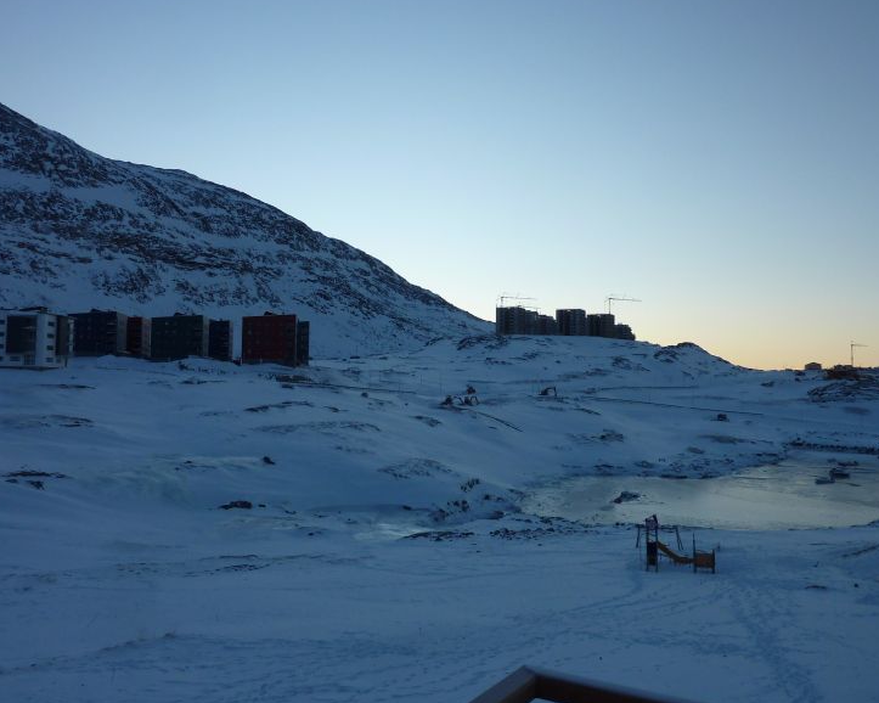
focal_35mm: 27
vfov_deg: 53.2
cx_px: 447
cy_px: 350
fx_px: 702
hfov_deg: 64.1
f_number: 4
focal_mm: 4.1
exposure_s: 1/400
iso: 80
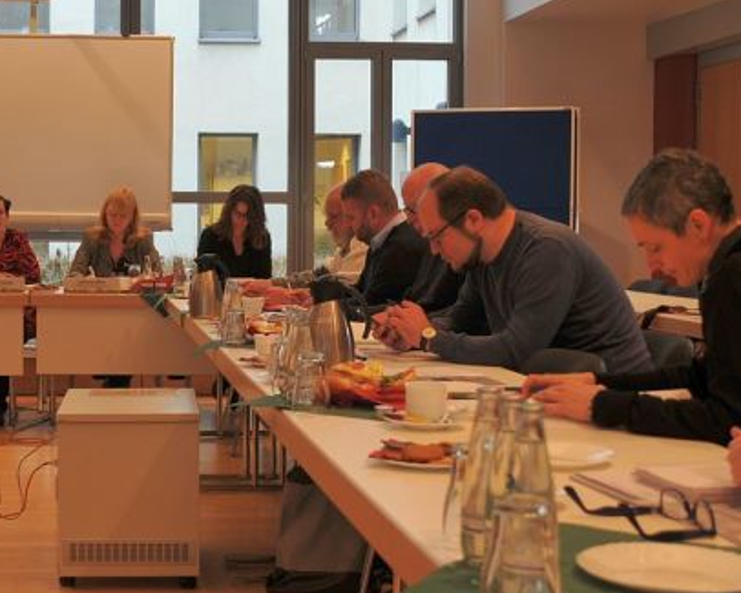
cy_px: 244
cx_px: 164
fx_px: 1338
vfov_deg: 25.0
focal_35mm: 61
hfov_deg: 30.3
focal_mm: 22
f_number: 3.8
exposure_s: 1/30
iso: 220
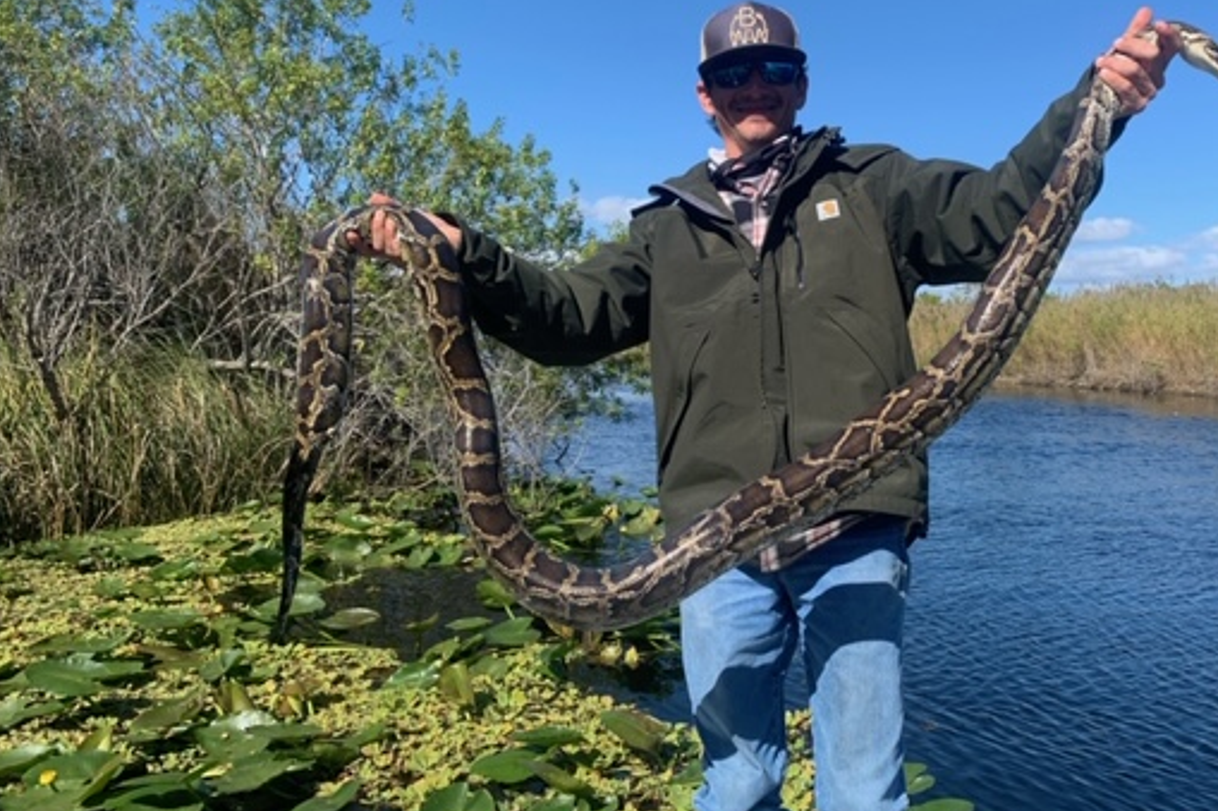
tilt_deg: +0.5
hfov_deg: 55.5
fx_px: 1150
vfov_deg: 38.6
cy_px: 311
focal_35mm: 34
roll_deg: -0.4
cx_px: 715
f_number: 1.8
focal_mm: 4.25
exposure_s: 1/1689
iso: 25
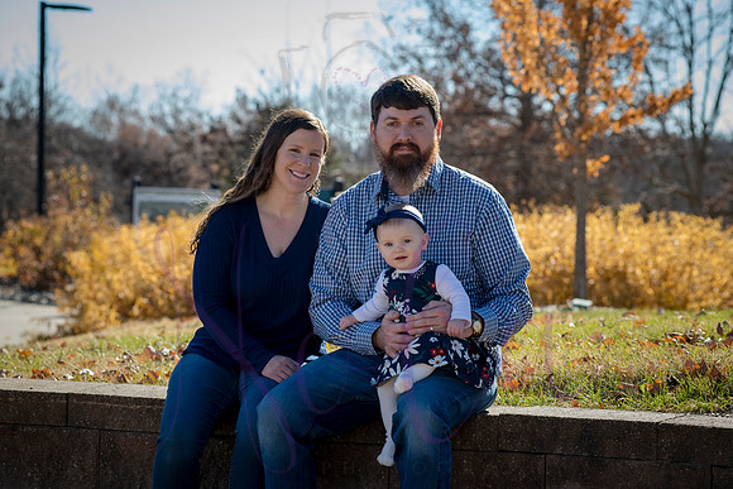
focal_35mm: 112
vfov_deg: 12.2
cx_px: 366
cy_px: 244
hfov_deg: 18.3
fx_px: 2281
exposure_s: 1/500
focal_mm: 112
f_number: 6.3
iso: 400
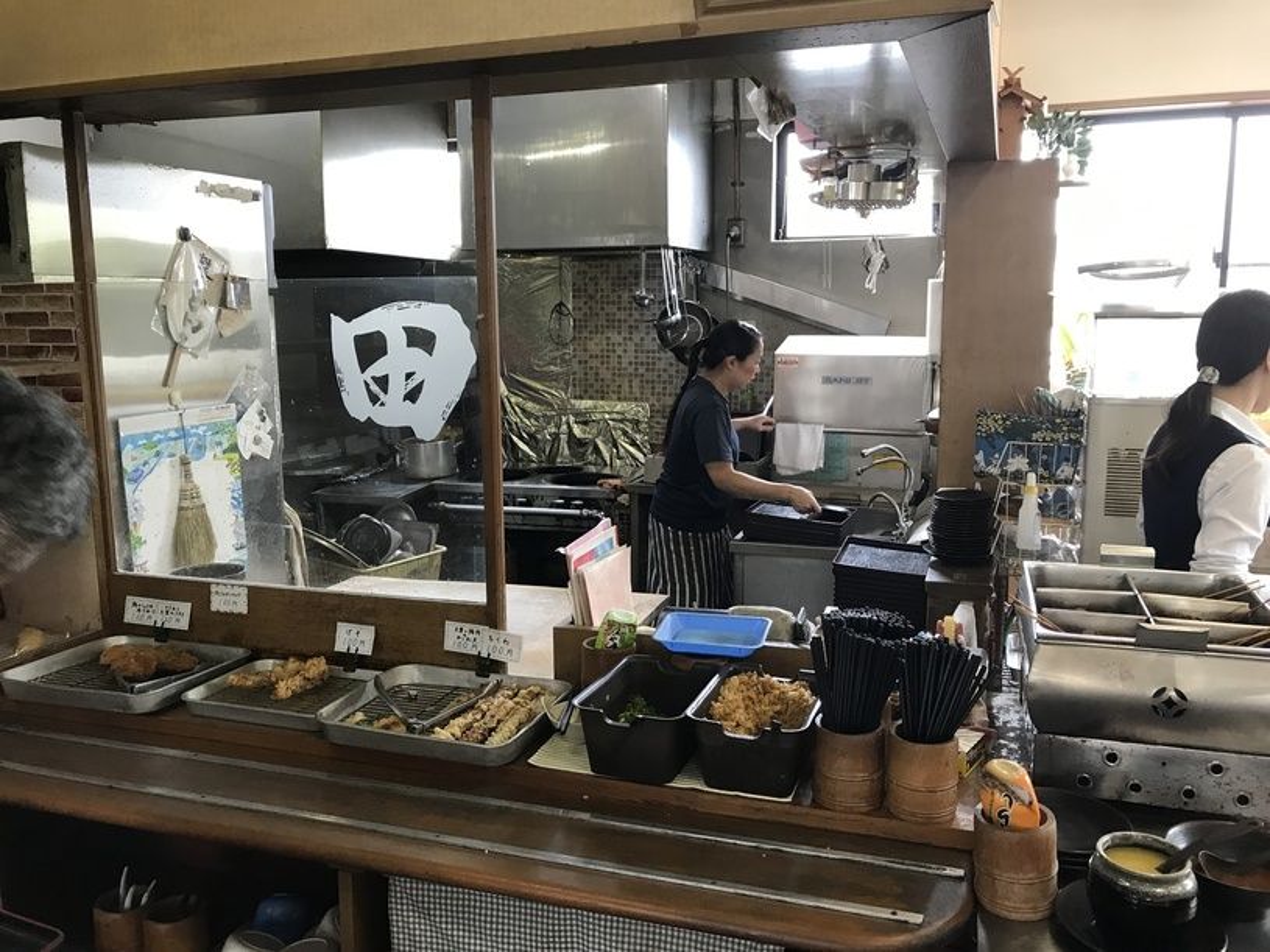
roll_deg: +1.5
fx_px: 1027
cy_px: 476
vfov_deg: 49.7
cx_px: 635
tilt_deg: -10.4
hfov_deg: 63.5
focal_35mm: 28
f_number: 1.8
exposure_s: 1/30
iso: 32
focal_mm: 3.99
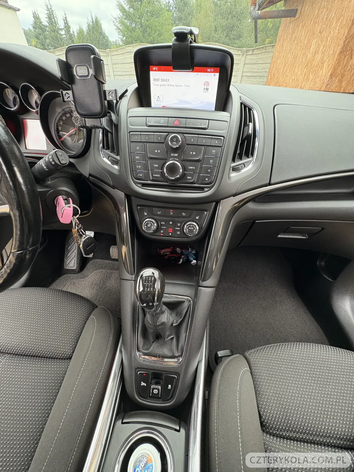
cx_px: 177
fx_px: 191
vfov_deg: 102.1
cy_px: 236
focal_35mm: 14
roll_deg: -0.8
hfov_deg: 85.7
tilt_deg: -39.9
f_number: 2.2
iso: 500
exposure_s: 1/60
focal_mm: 2.22
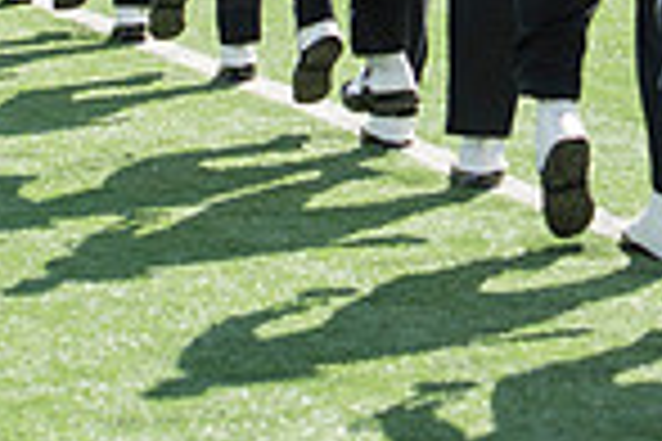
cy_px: -369
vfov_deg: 4.9
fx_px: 5093
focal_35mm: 277
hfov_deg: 7.4
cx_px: 387
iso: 200
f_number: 4.5
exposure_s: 1/1000
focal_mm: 70
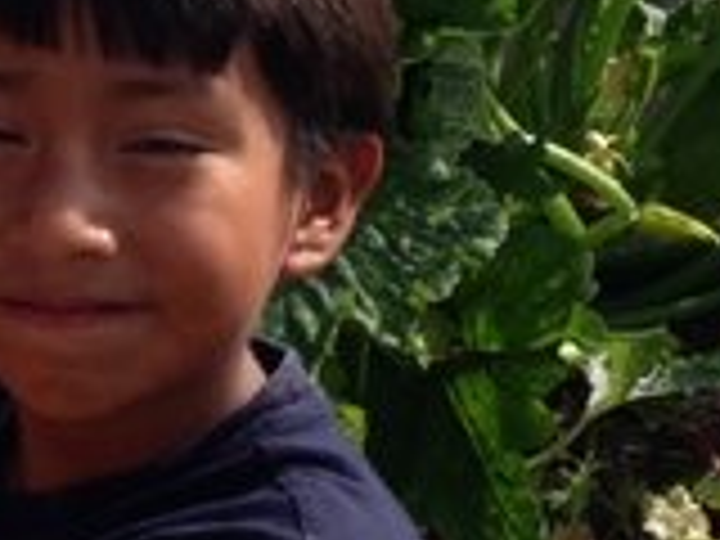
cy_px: 477
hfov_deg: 9.3
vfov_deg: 7.0
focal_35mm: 211
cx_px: -148
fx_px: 4389
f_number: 2.4
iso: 50
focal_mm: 4.12
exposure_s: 1/798
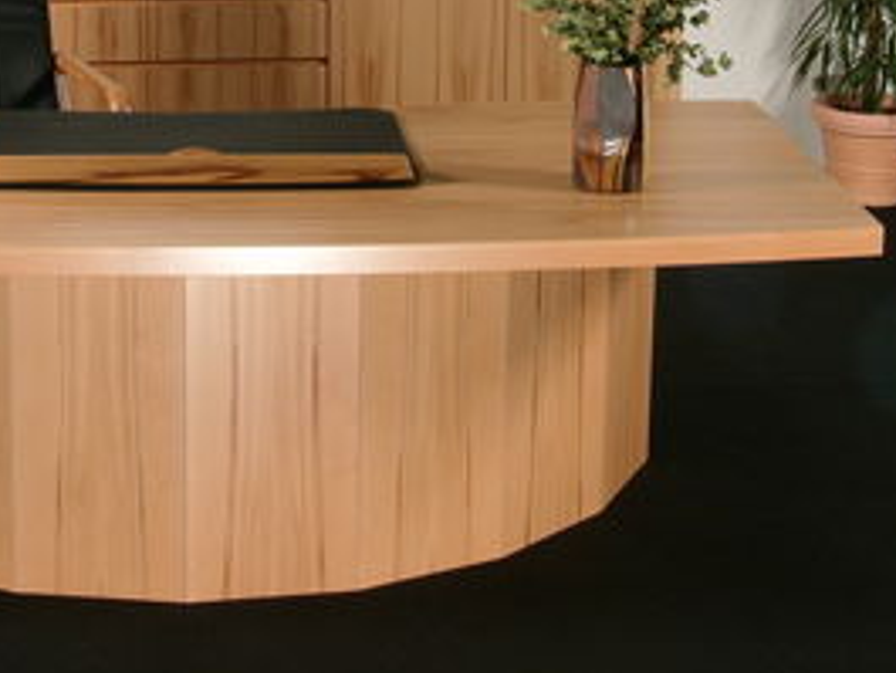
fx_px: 2590
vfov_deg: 14.6
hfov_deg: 19.4
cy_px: 59
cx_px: 169
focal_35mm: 100
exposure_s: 1/60
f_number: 9
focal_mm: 13.4
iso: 100
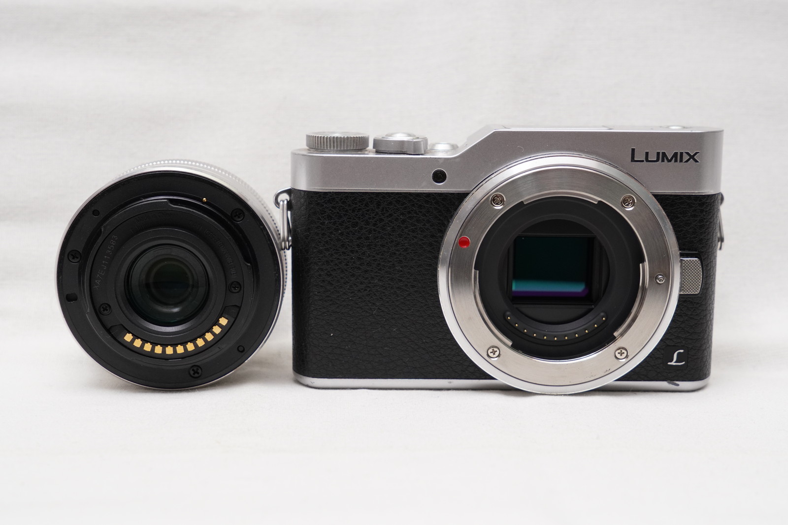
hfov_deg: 37.8
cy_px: 262
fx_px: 1149
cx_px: 394
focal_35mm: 52
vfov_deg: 25.8
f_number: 8
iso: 800
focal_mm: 35
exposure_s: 1/60
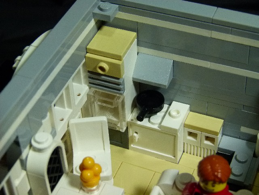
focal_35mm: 78
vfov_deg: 18.9
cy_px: 98
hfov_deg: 25.0
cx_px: 130
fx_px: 584
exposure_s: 1/60
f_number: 3.3
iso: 320
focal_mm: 14.1
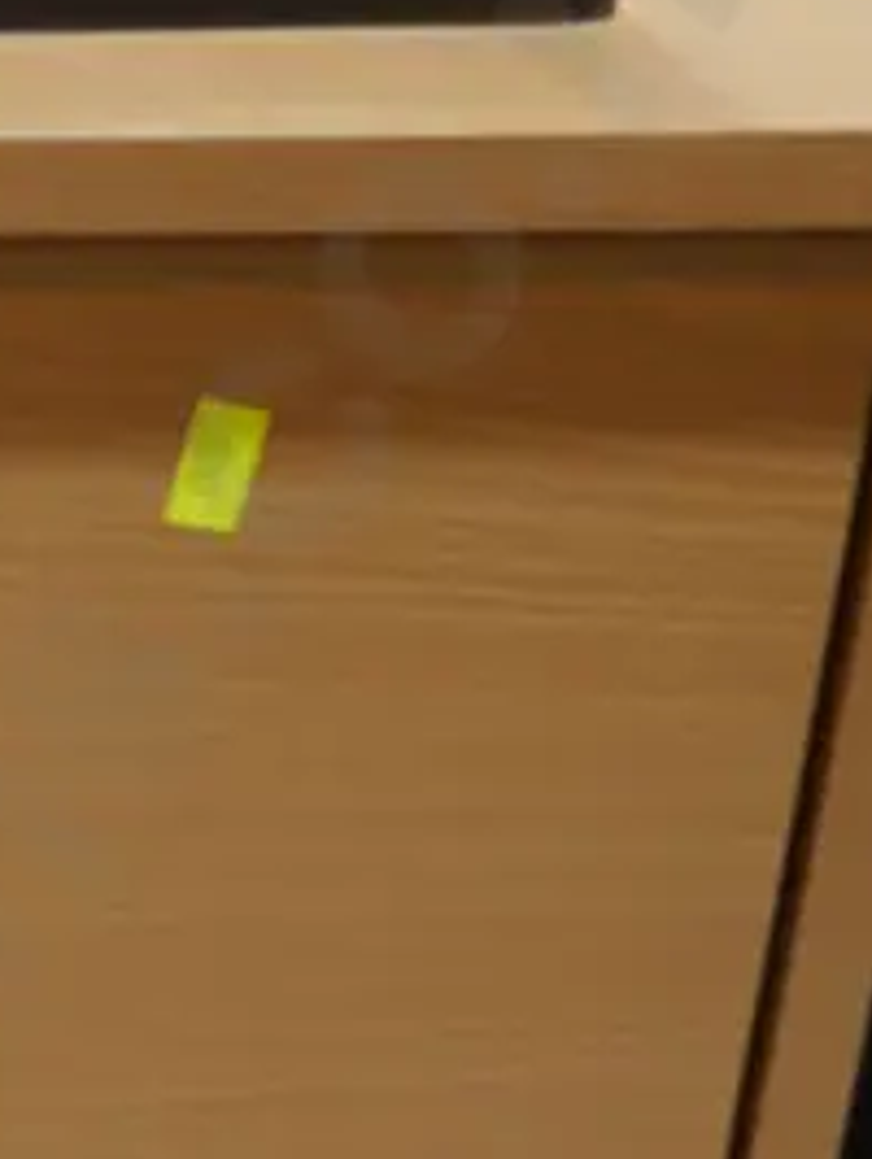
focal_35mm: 123
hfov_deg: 11.4
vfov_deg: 15.2
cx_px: -552
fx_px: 4125
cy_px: 1560
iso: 250
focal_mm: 16
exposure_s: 1/60
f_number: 3.6
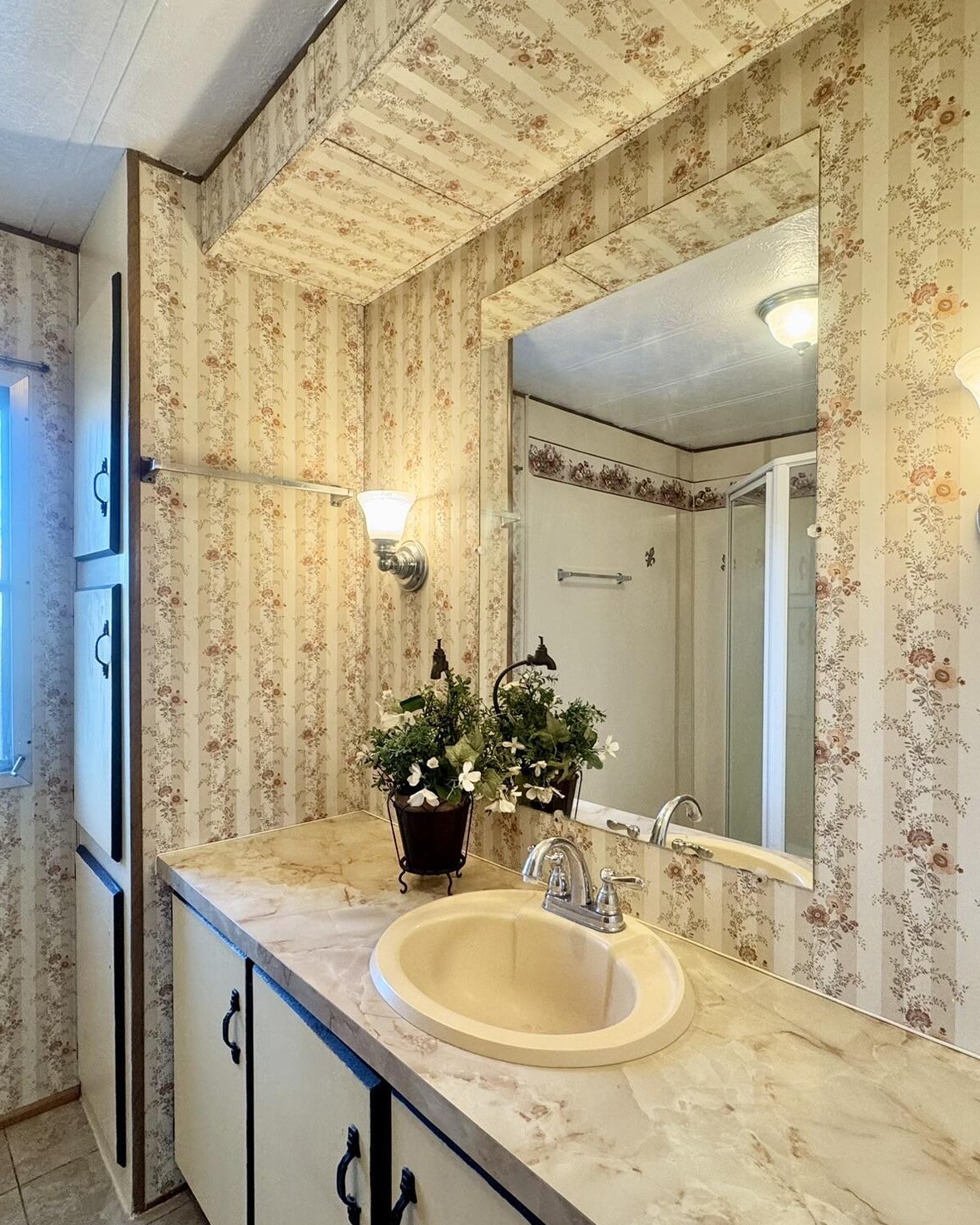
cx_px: 501
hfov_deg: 70.8
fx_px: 689
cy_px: 625
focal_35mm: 19
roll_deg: -0.6
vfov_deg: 83.3
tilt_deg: -0.9
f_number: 2.2
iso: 200
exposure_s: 1/60
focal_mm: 2.22
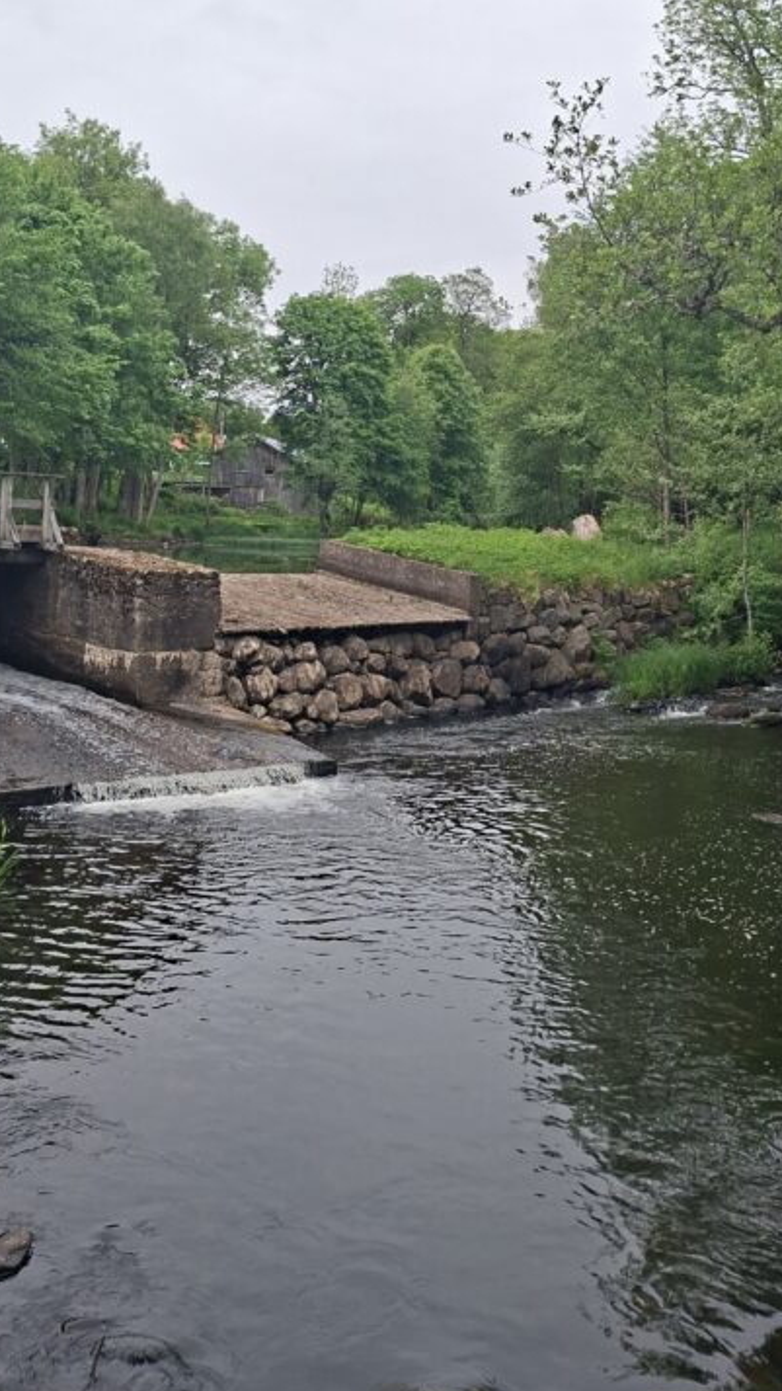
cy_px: 572
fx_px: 1327
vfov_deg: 55.0
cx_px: 445
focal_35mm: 36
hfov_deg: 32.8
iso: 50
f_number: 1.8
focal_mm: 5.54
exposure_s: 1/552
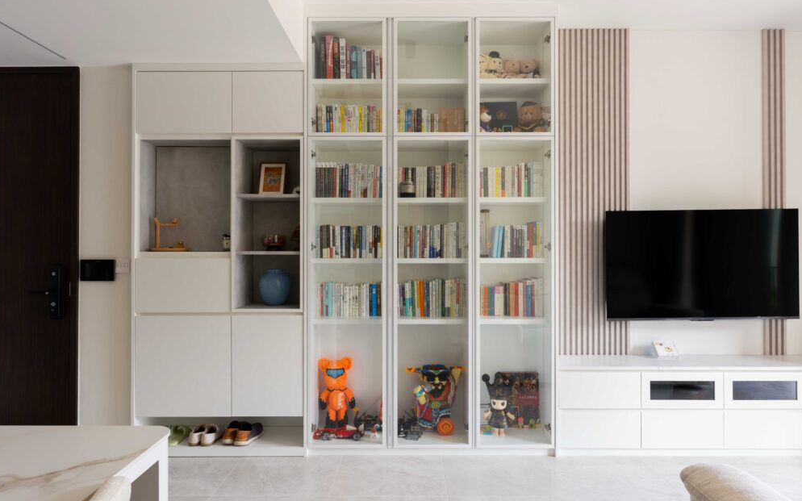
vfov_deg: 57.3
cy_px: 247
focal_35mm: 21
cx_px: 406
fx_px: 459
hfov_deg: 82.3
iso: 100
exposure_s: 1/15
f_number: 8
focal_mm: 20
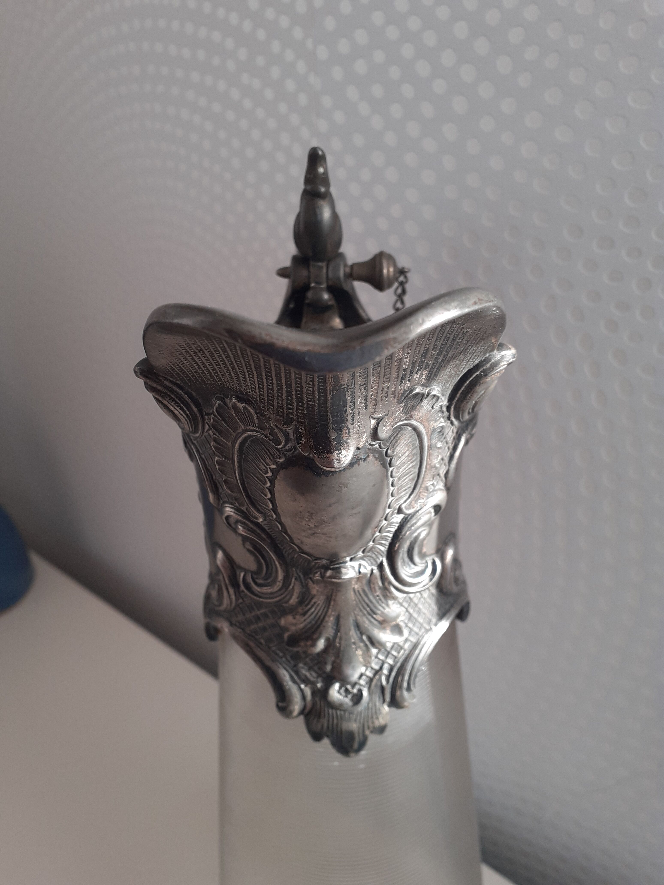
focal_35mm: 27
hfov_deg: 51.4
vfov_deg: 65.3
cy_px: 442
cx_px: 332
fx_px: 691
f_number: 1.9
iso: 40
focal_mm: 3.6
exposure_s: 1/100
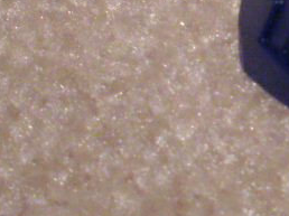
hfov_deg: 12.7
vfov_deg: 9.6
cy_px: -60
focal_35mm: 151
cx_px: 356
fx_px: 1259
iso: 200
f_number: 2.8
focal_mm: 6.3
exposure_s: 1/8
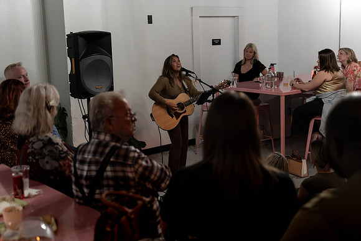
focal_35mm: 49
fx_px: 491
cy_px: 120
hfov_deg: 40.3
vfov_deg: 27.5
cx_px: 180
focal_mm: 49
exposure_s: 1/200
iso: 4000
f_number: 2.8
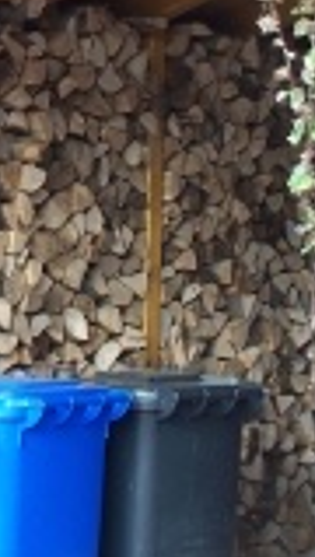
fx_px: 1818
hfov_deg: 9.7
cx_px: -135
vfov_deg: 17.2
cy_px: 53
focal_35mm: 123
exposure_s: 1/60
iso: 80
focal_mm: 7.54
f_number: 2.8
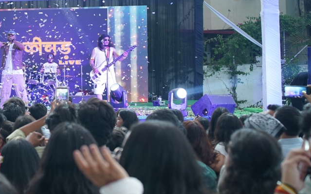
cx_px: 23
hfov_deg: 29.2
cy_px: 48
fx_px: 568
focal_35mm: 67
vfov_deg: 19.3
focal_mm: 35
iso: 1000
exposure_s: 1/100
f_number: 3.2
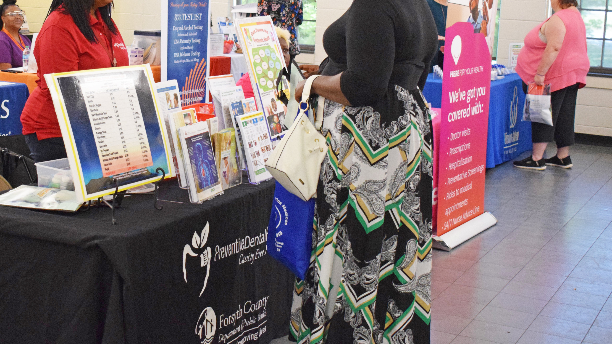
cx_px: 225
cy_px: 113
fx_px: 1006
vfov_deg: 19.4
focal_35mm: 62
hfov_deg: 33.6
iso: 2500
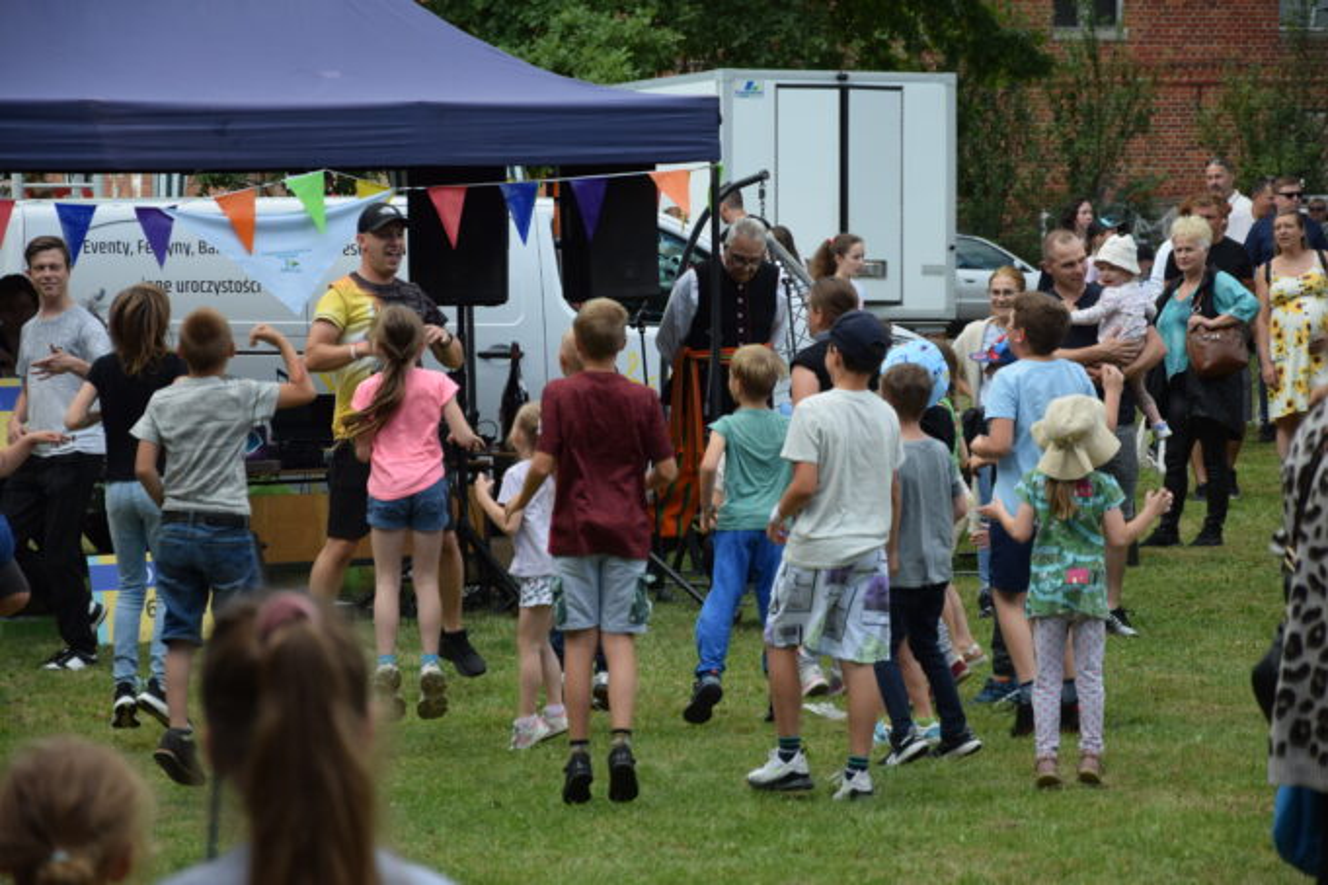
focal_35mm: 138
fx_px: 5090
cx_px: 664
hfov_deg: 14.9
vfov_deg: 9.9
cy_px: 442
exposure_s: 1/1000
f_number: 5.6
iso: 500
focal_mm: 92
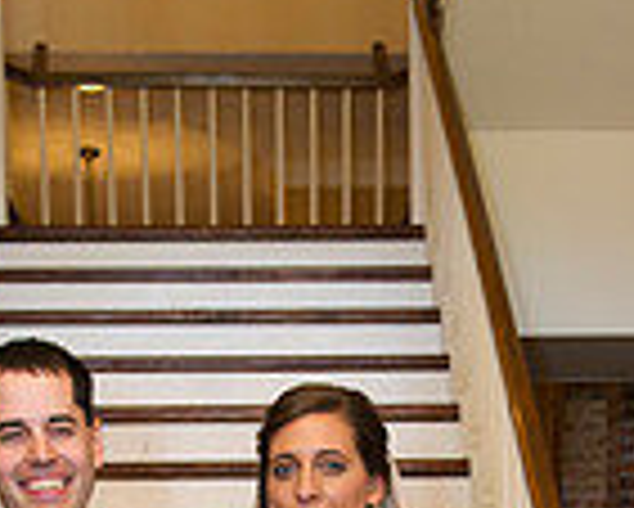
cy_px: 908
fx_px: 1803
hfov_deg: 19.9
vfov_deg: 14.2
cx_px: 317
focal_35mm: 96
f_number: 5
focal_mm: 32
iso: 1000
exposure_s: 1/100
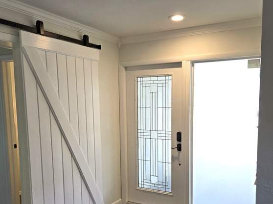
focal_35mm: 33
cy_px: 131
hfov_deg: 55.3
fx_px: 260
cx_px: 149
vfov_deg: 42.5
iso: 40
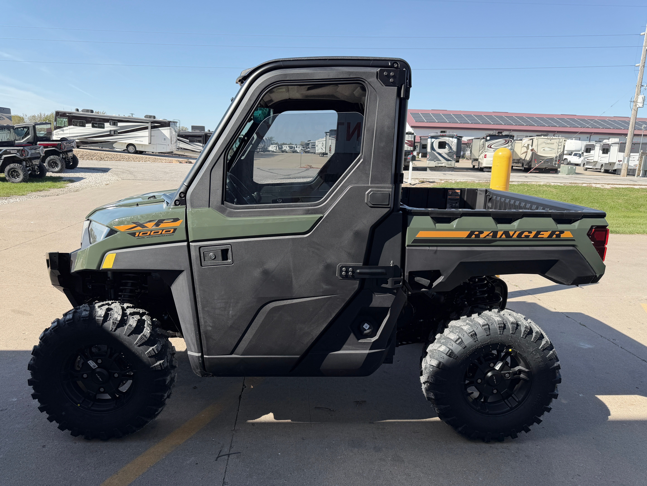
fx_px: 449
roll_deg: -2.1
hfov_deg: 71.6
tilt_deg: -12.0
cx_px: 324
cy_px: 243
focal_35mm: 24
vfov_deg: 56.8
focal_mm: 6.76
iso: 80
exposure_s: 1/2110
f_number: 1.78
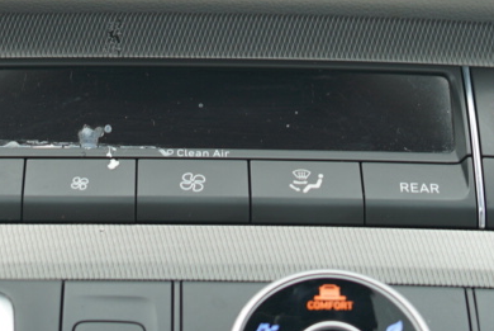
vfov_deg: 8.9
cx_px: 137
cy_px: -328
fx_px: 1992
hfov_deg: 14.1
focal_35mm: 145
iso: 100
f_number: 4
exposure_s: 1/60
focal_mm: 35
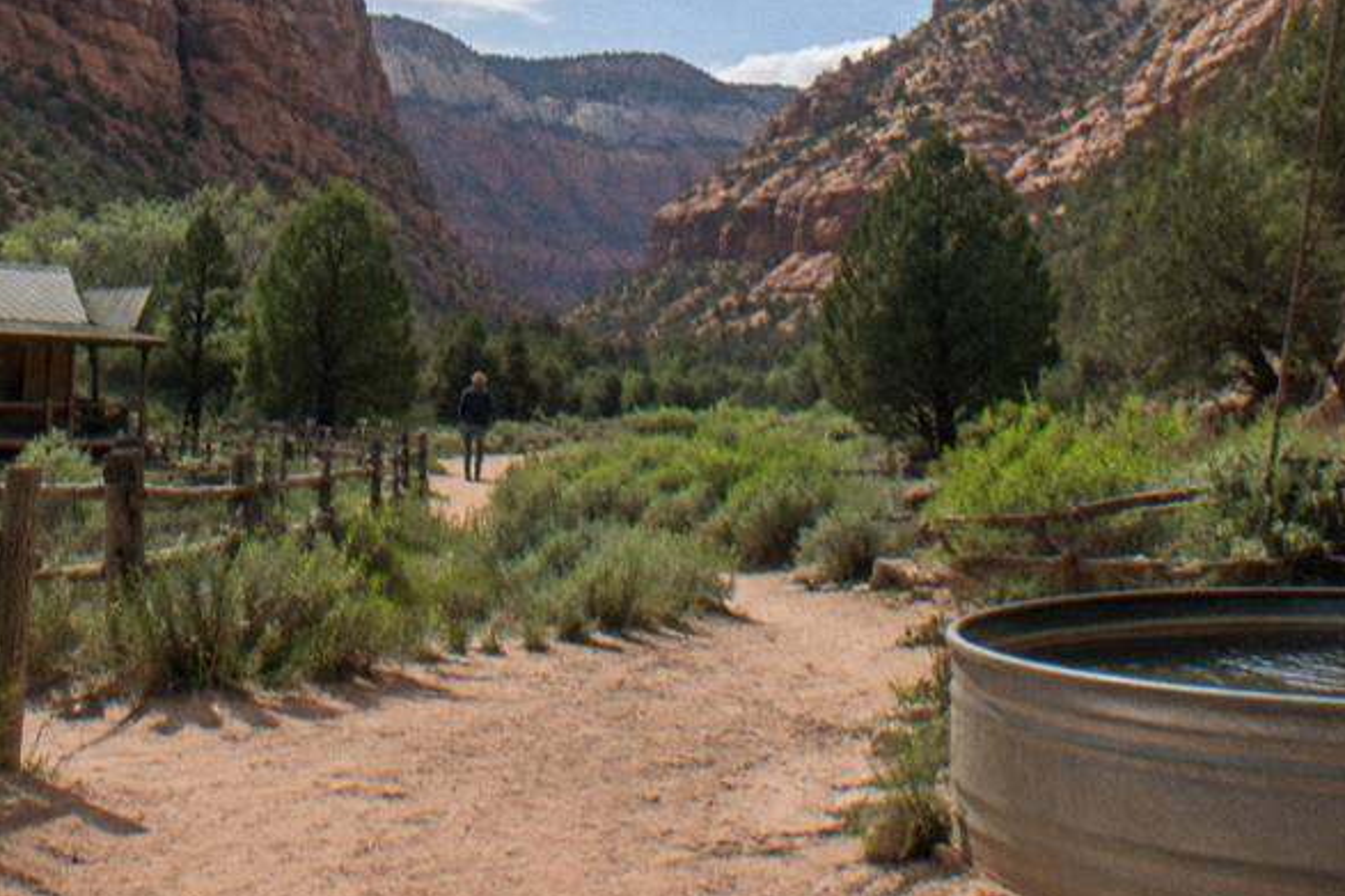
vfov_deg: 21.3
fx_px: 2353
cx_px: 887
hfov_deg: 31.7
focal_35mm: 63
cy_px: 170
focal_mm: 37
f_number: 5.6
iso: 500
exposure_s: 1/800
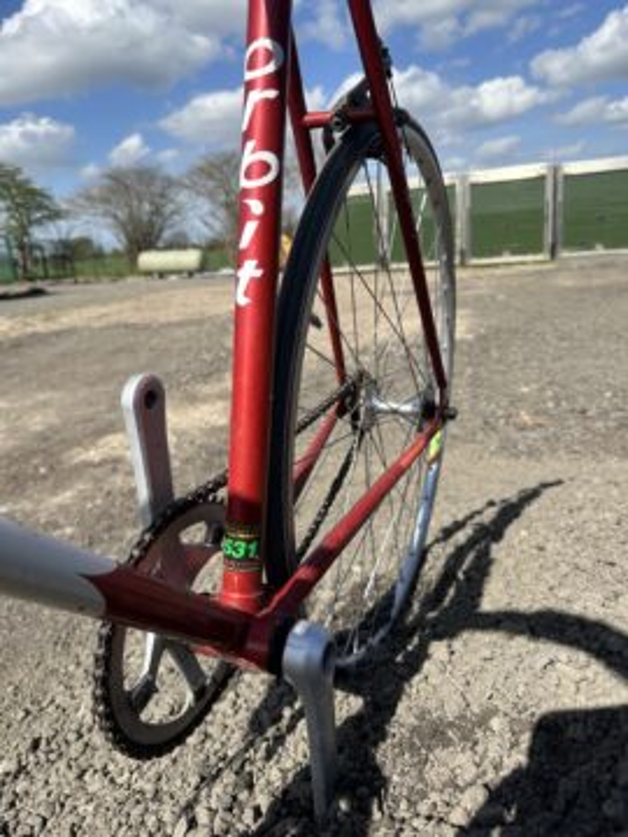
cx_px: 314
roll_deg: +4.1
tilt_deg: -15.2
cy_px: 418
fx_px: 581
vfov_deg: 71.6
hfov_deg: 56.8
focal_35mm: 24
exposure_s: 1/3597
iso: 80
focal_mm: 6.86
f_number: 1.78
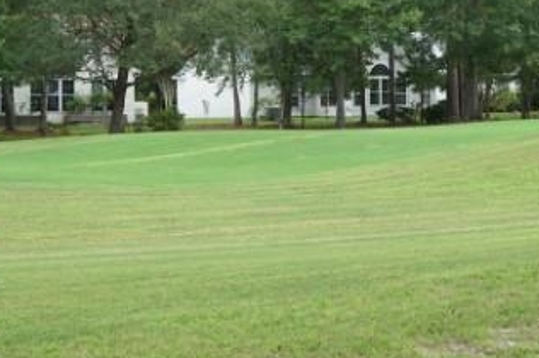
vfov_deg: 15.3
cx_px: 374
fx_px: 1331
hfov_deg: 22.8
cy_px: 116
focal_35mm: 89
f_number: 5.6
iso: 400
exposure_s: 1/500
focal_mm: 39
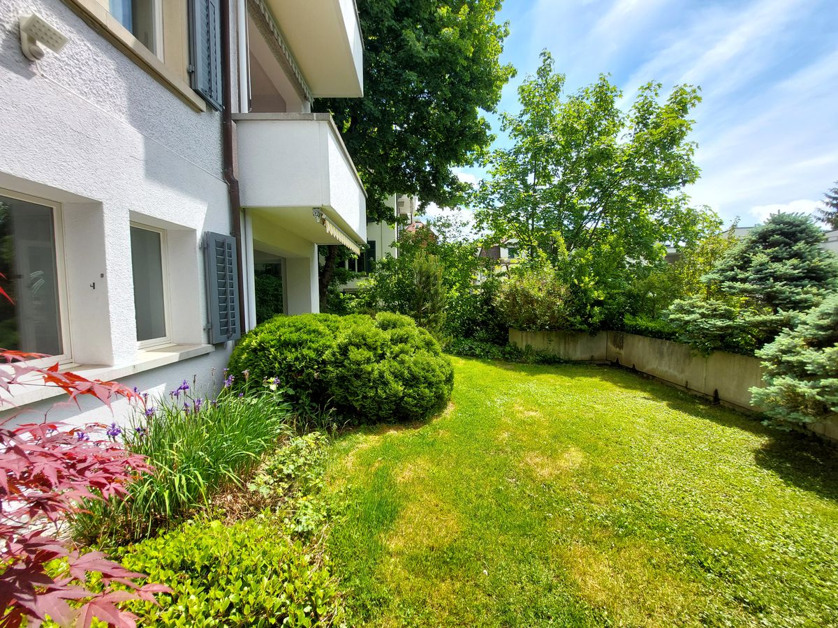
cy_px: 314
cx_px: 419
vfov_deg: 89.9
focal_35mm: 13
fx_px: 315
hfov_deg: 106.2
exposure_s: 1/734
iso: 50
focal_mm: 1.74
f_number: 2.2
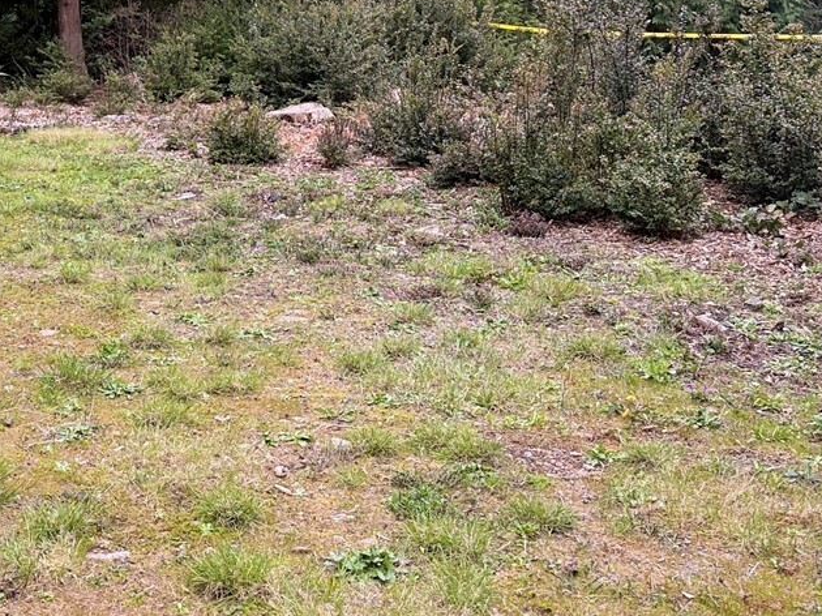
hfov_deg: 29.6
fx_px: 1448
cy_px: 106
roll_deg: +0.0
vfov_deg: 23.6
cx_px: -3
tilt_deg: -6.9
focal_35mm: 61
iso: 100
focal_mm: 6.76
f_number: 1.78
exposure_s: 1/190
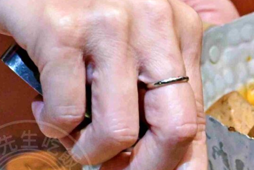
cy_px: 295
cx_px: 369
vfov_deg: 3.8
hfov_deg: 5.8
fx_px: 2505
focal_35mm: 355
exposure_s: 1/125
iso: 3600
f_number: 5.6
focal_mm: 50
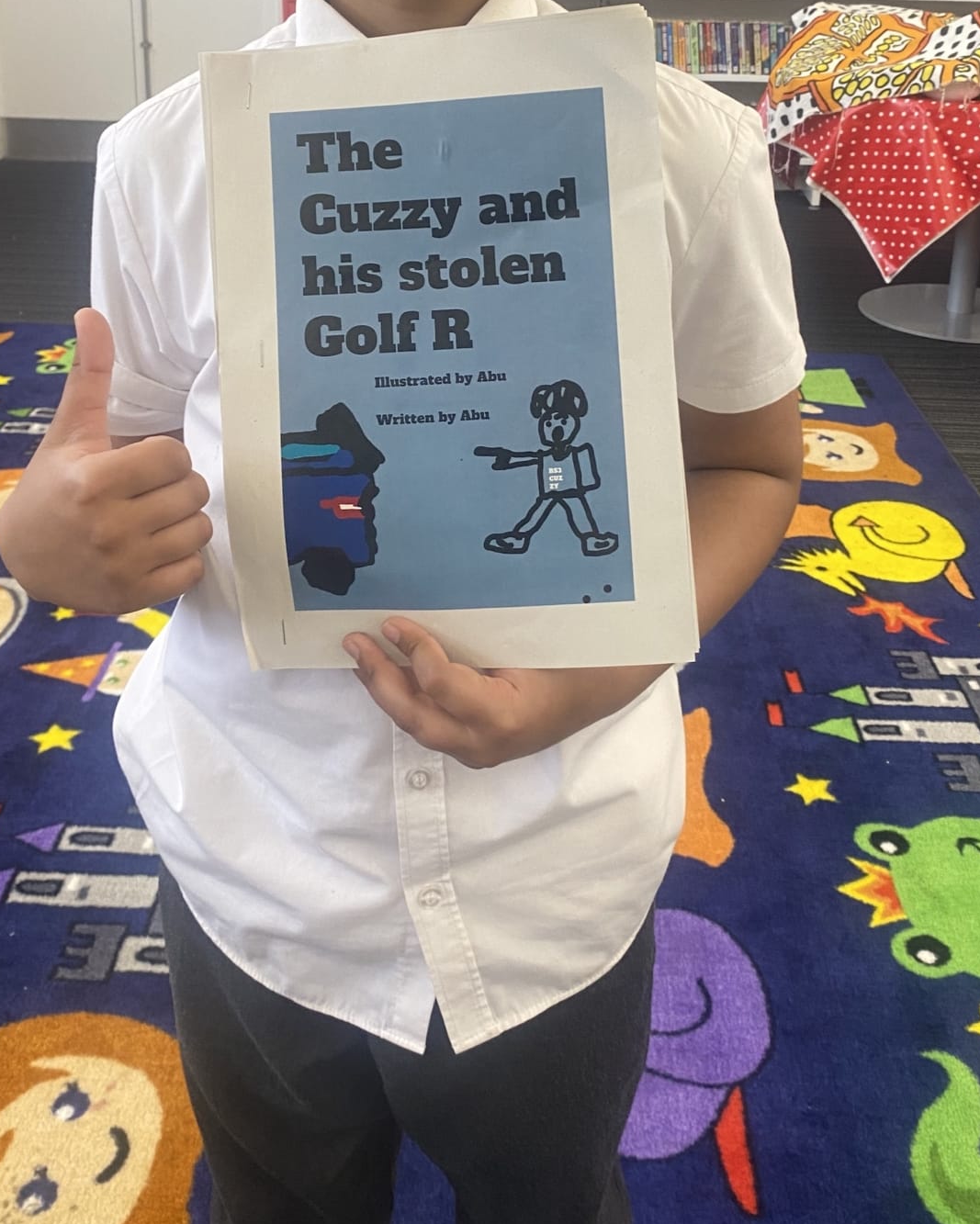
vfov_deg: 45.5
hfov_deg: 38.2
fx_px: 1413
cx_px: 522
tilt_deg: -17.0
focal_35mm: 39
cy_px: 333
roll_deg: -2.0
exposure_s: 1/50
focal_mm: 4.25
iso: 125
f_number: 1.8
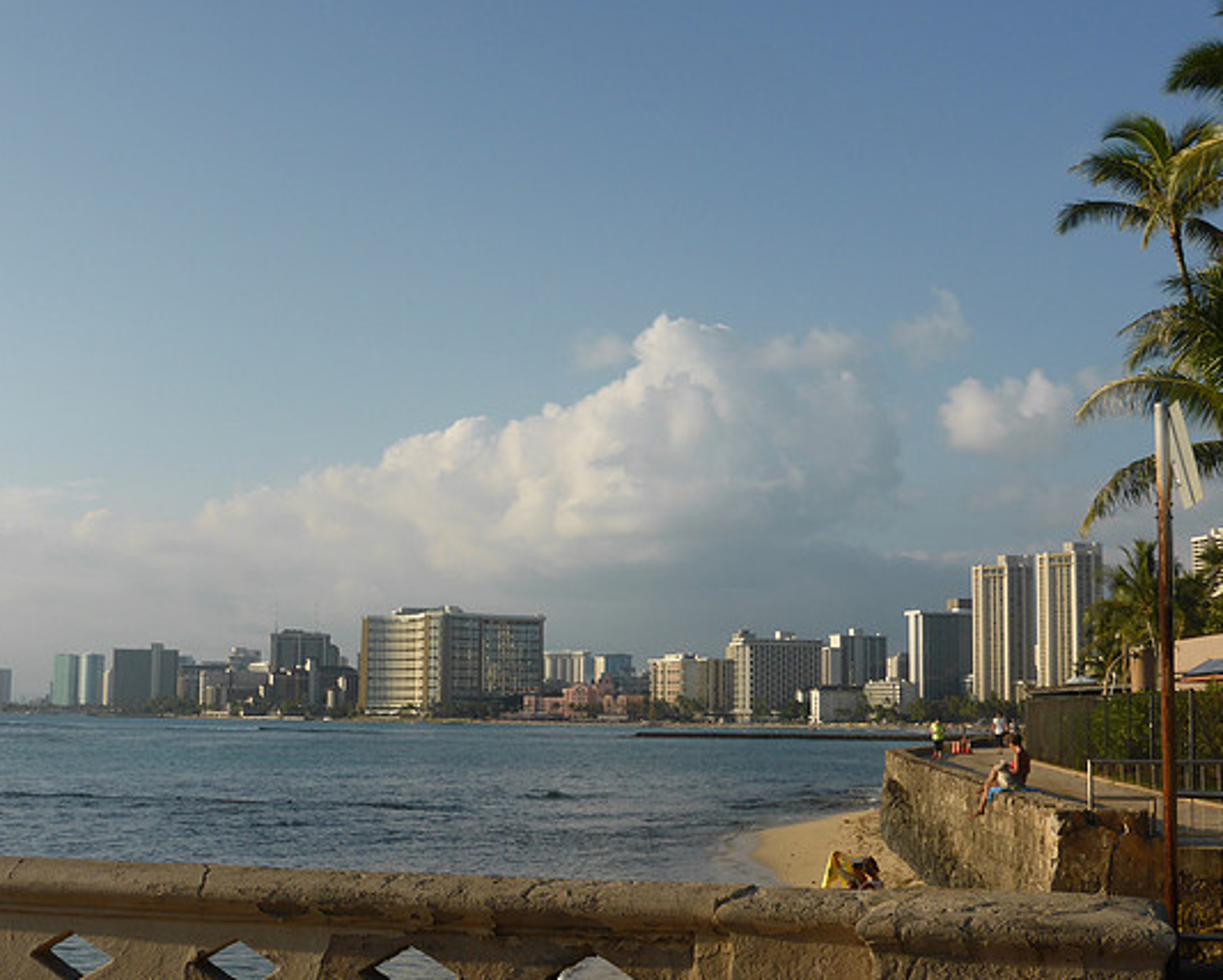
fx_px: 1883
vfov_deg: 29.2
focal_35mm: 52
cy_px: 497
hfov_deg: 36.0
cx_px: 576
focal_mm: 8.5
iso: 100
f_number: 4.2
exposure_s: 1/1000
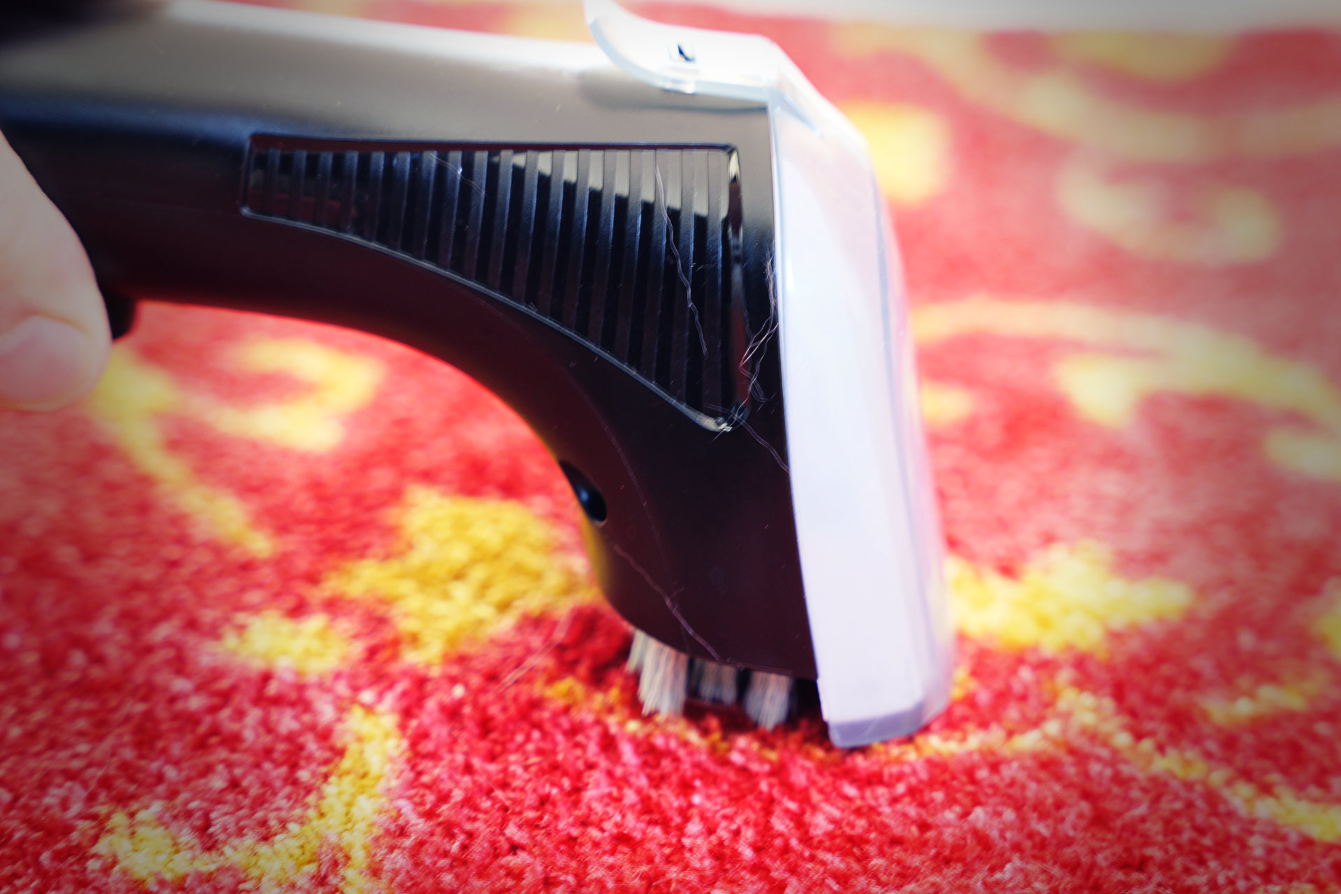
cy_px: 447
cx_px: 670
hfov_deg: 28.8
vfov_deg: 19.5
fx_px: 2607
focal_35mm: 70
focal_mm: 70
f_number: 4.5
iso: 500
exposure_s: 1/6
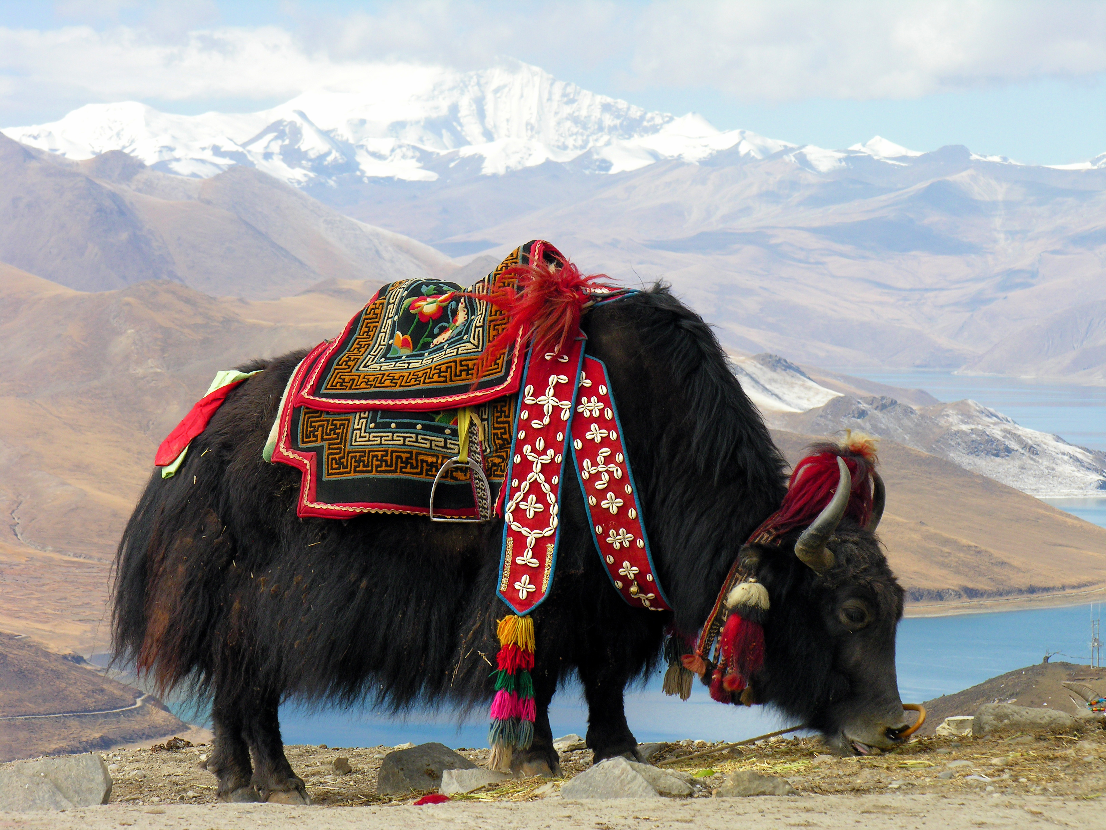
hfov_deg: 11.3
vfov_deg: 8.5
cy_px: 415
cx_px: 553
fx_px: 5591
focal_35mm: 175
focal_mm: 44.5
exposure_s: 1/210
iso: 100
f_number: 7.1
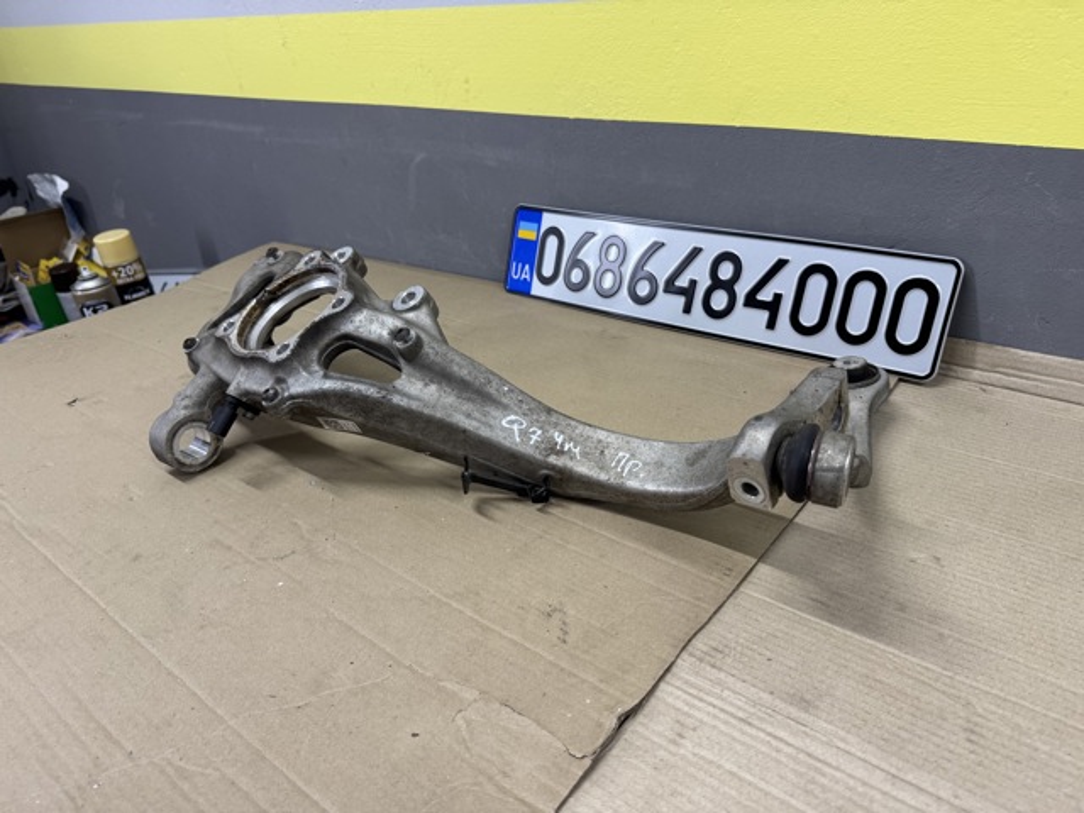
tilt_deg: -30.4
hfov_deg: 71.6
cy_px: 406
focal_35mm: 24
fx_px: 752
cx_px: 542
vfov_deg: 56.8
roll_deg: +4.4
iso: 200
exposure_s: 1/100
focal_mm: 6.76
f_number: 1.78
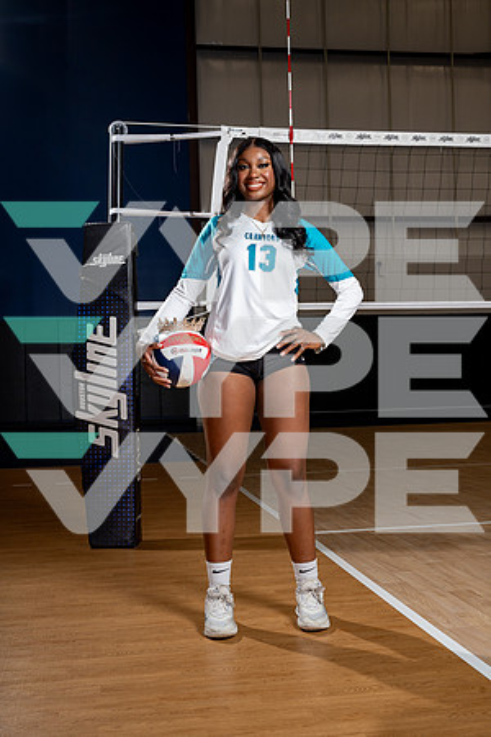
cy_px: 368
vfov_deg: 45.4
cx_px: 246
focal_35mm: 43
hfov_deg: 31.2
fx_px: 880
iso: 100
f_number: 8
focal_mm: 43
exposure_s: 1/250
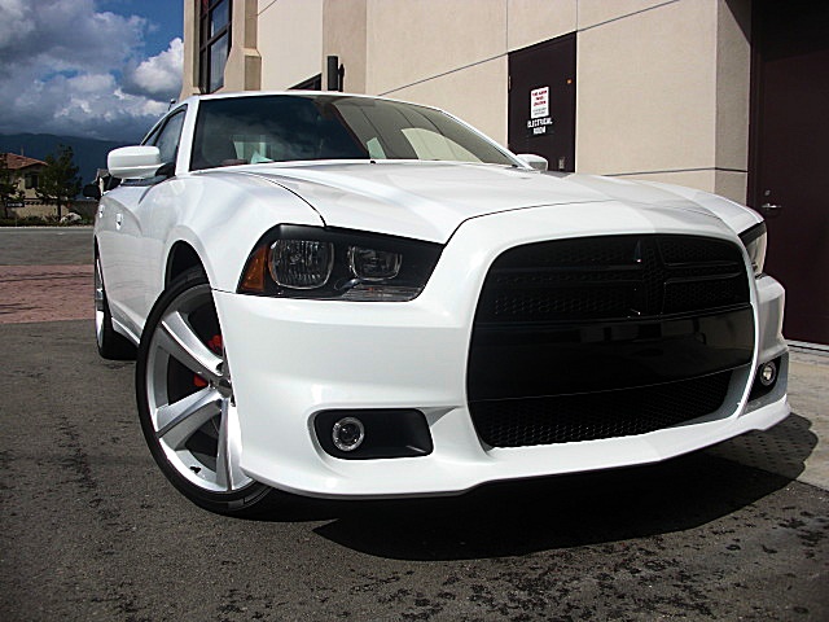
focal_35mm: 36
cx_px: 414
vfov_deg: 39.7
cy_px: 311
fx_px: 862
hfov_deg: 51.4
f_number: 7.9
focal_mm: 6.3
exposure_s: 1/320
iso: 50
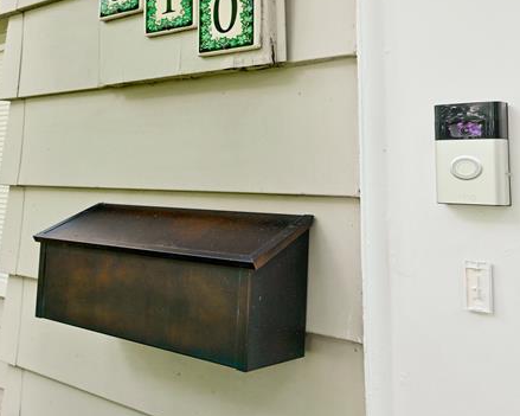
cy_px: 59
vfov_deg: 54.7
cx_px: 277
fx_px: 354
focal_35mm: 23
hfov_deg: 72.5
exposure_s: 1/60
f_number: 6.3
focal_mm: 14
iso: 160
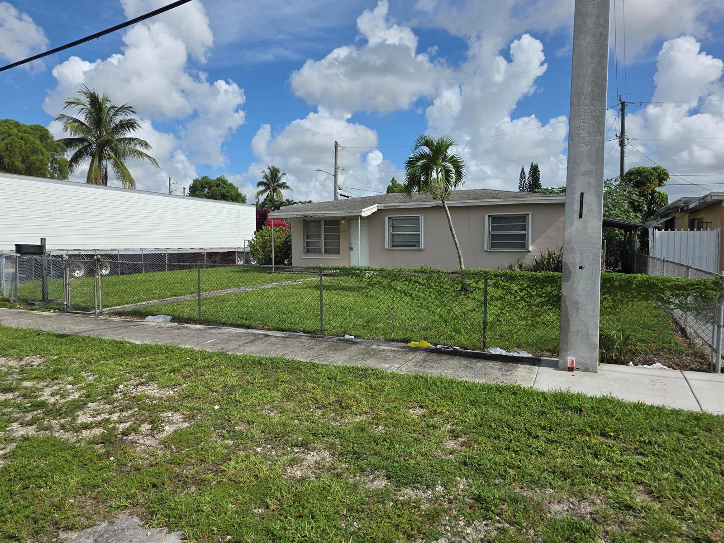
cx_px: 362
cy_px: 272
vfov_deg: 58.9
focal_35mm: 23
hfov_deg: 73.9
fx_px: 481
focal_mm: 6.3
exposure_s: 1/7944
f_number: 1.7
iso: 64
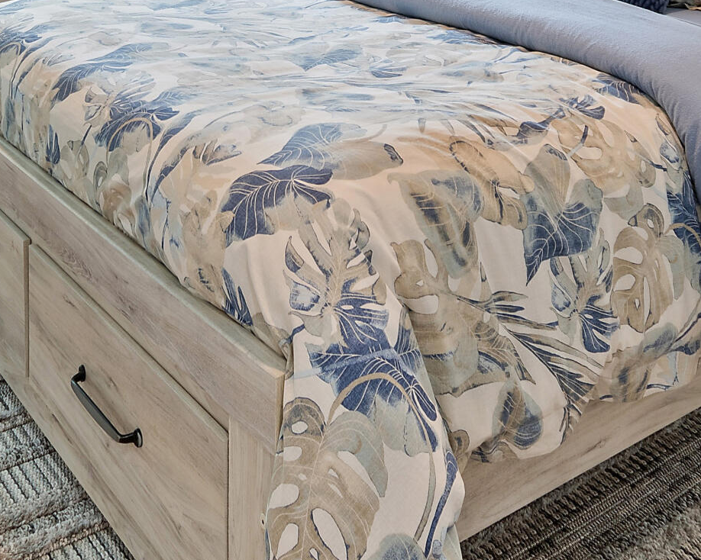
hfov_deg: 40.3
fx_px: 954
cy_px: -199
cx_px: 303
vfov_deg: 26.7
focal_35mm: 46
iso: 100
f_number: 4.5
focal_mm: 10
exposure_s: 1/2.5
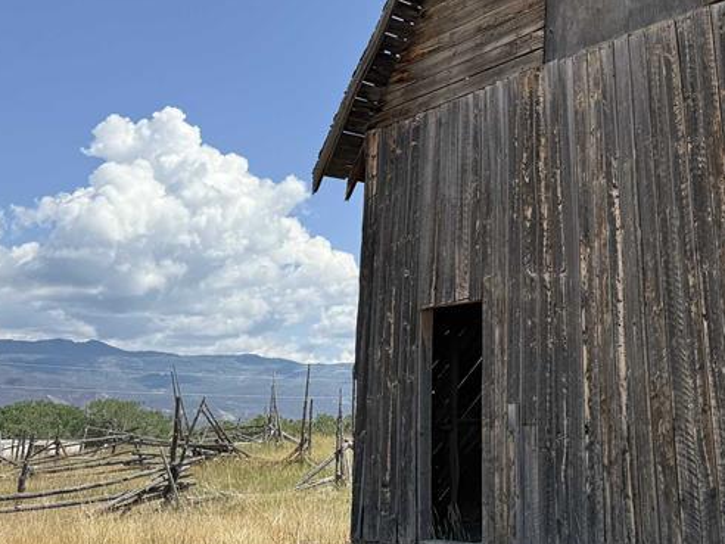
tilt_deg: +17.6
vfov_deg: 28.3
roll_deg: +0.1
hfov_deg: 35.2
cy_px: 88
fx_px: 1047
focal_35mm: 50
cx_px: 697
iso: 80
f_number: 1.78
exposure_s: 1/3584
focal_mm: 6.76
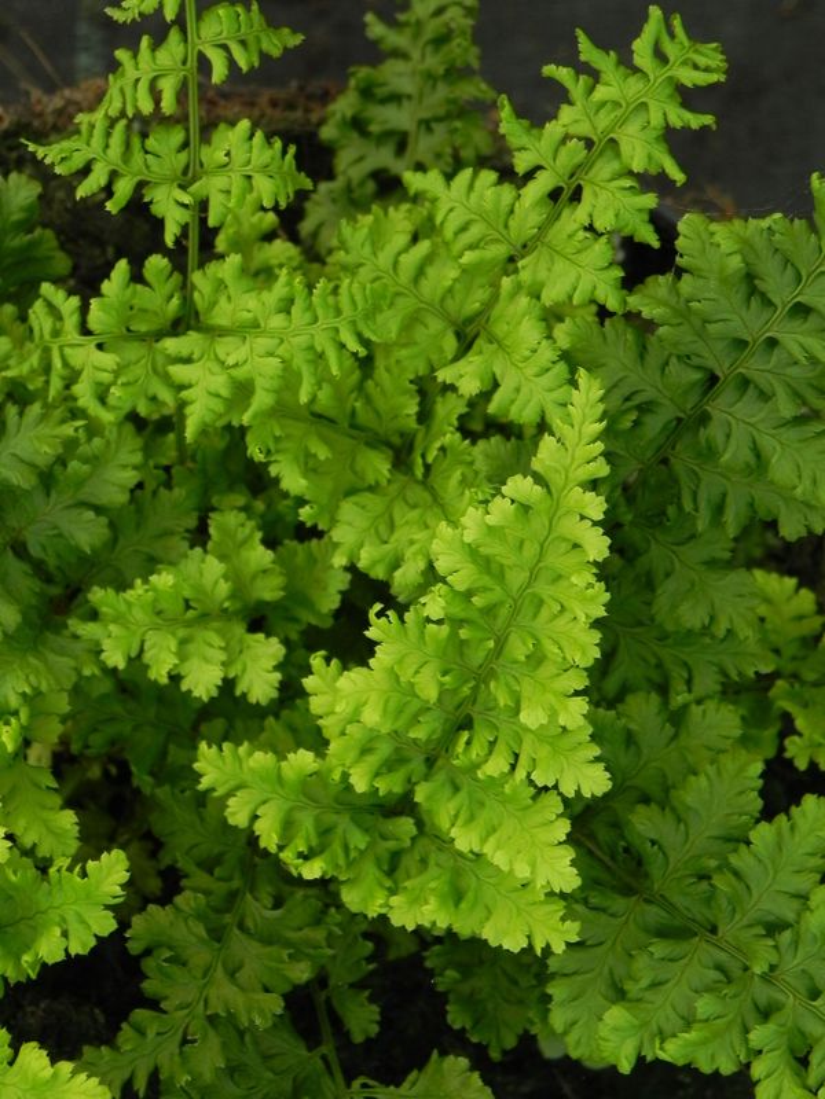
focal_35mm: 95
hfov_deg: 15.6
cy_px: 550
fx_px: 3019
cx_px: 412
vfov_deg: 20.7
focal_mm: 16.9
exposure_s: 1/40
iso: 160
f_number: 4.5
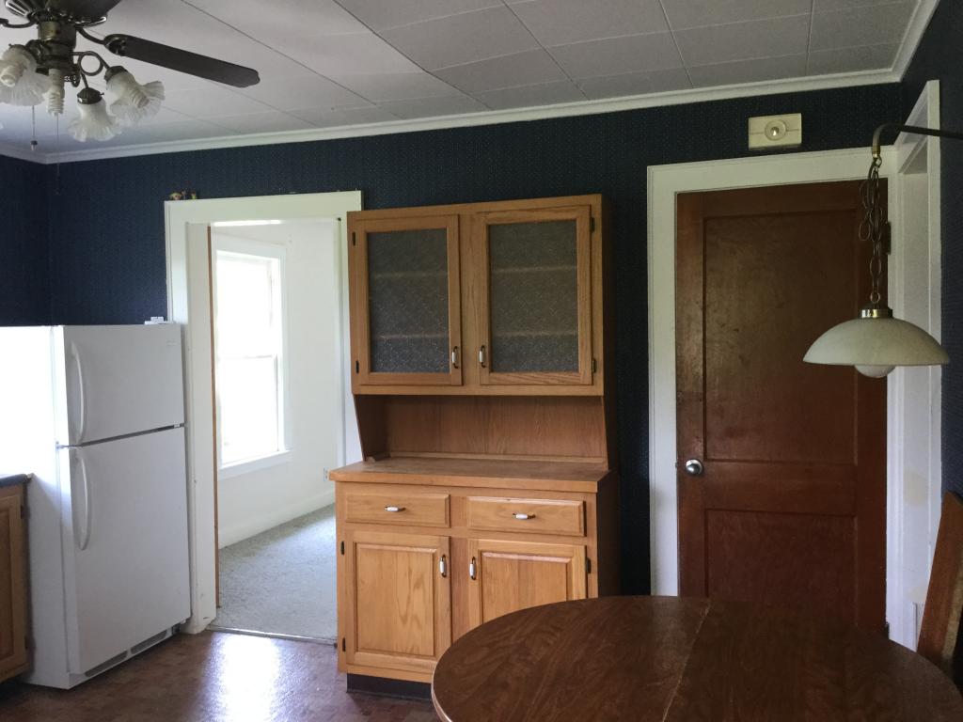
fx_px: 862
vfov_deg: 45.4
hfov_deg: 58.4
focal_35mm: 31
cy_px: 361
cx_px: 482
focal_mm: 3.3
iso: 40
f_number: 2.4
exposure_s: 1/30
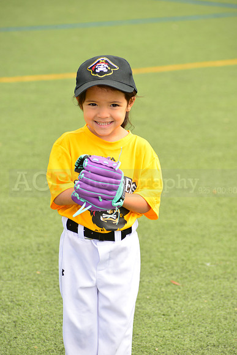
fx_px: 1974
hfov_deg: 6.9
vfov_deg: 10.3
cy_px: 178
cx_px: 118
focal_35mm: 200
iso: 200
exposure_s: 1/250
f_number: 9
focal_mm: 200
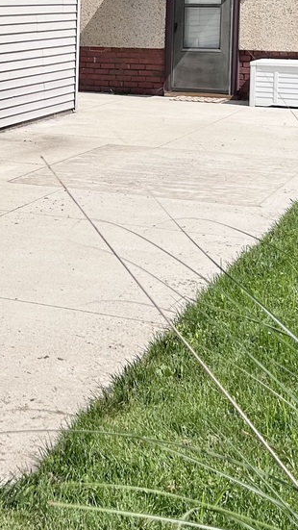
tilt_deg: -5.6
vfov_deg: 27.9
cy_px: 92
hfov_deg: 15.8
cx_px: -38
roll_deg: +0.0
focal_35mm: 74
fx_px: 1039
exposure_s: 1/8000
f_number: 1.5
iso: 50
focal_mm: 5.7
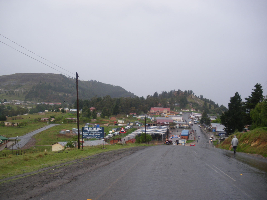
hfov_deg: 51.4
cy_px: 100
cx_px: 134
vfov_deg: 39.7
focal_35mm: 36
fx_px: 278
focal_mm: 6.3
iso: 64
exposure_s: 1/80
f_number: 3.5
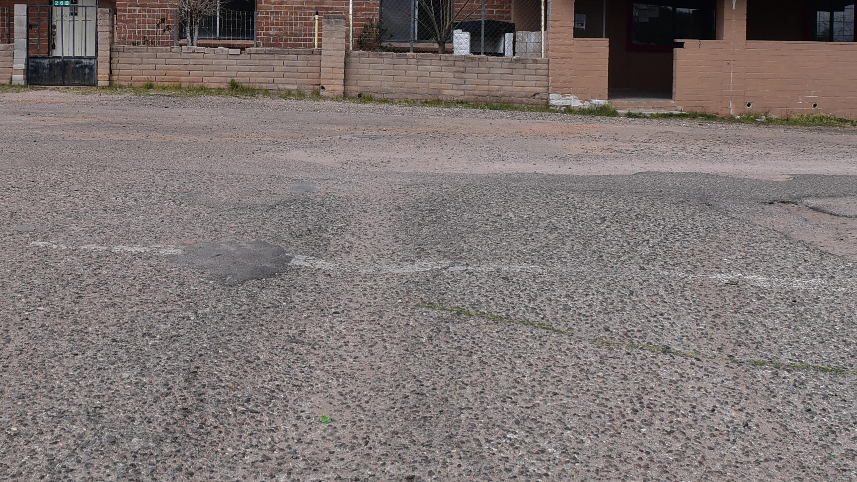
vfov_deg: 19.7
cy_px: 68
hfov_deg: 34.7
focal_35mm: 60
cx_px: 329
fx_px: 1363
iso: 280
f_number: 11
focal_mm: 22
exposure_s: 1/500
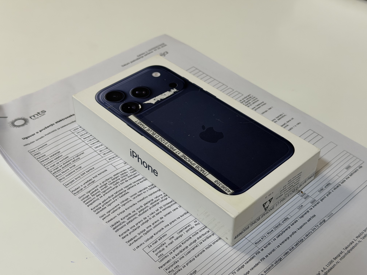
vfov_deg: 30.3
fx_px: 509
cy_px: 138
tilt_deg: -41.4
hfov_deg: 39.7
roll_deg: -0.3
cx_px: 184
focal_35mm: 48
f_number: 1.78
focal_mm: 6.76
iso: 125
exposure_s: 1/50
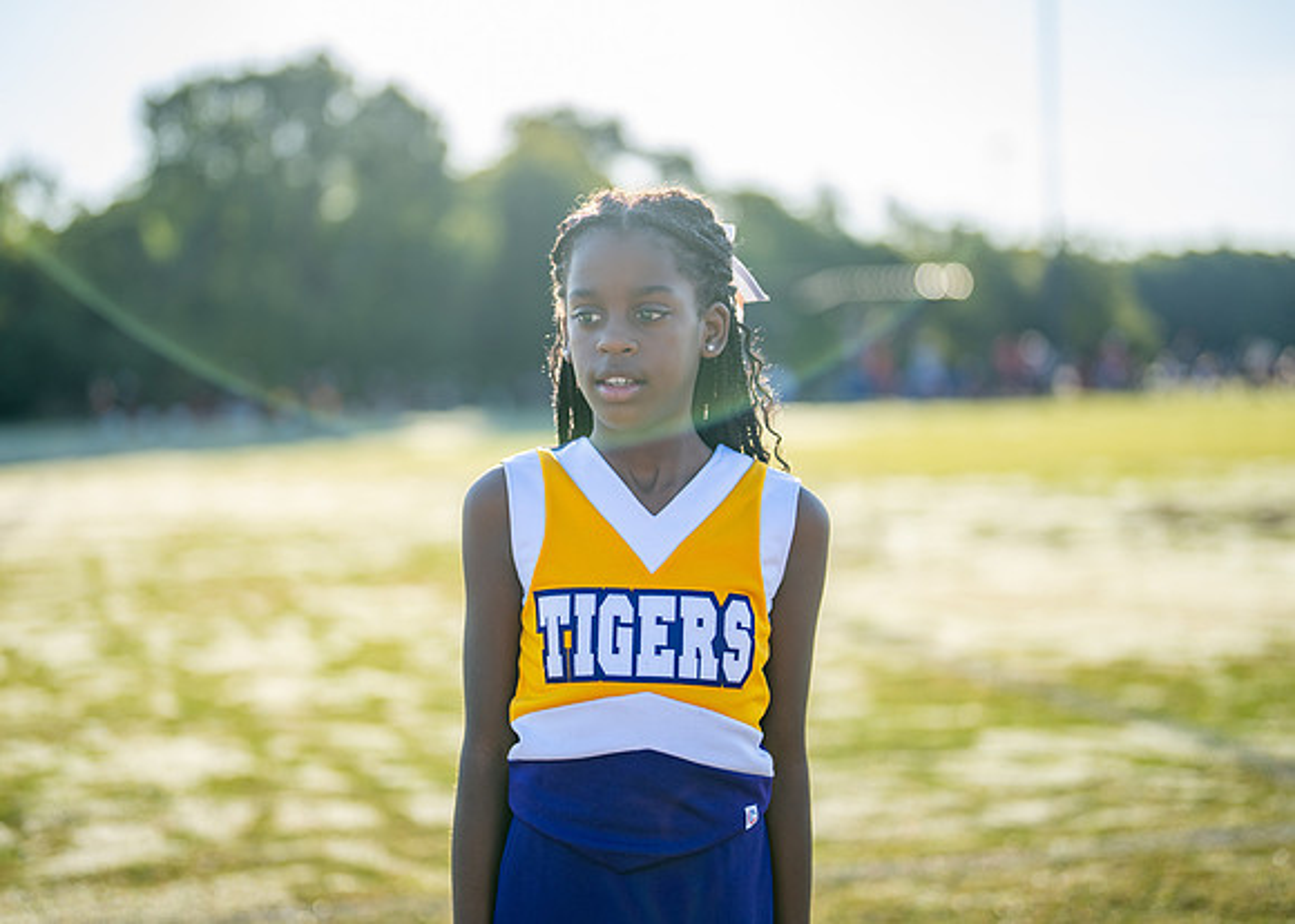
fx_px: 2054
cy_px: 434
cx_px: 593
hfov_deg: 35.0
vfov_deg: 25.4
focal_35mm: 56
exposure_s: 1/4000
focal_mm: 50
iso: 125
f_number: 1.2
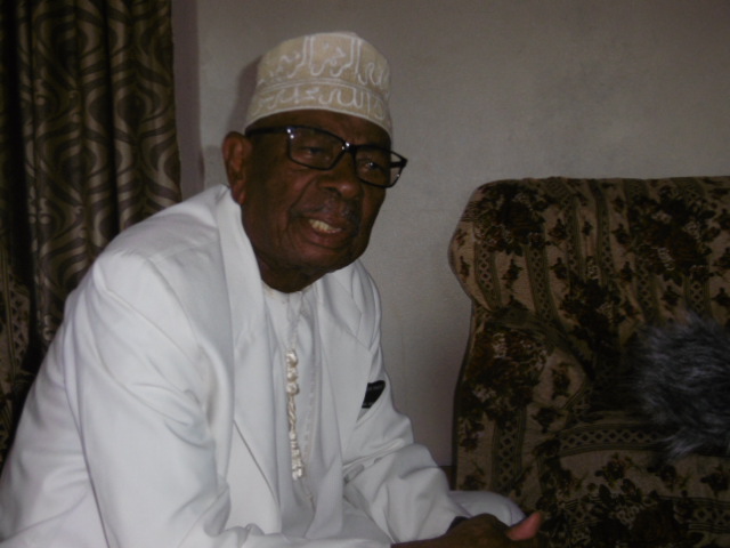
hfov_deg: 37.5
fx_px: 1076
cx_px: 365
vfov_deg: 28.6
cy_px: 274
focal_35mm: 51
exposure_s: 1/60
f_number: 4
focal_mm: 9.2
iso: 200
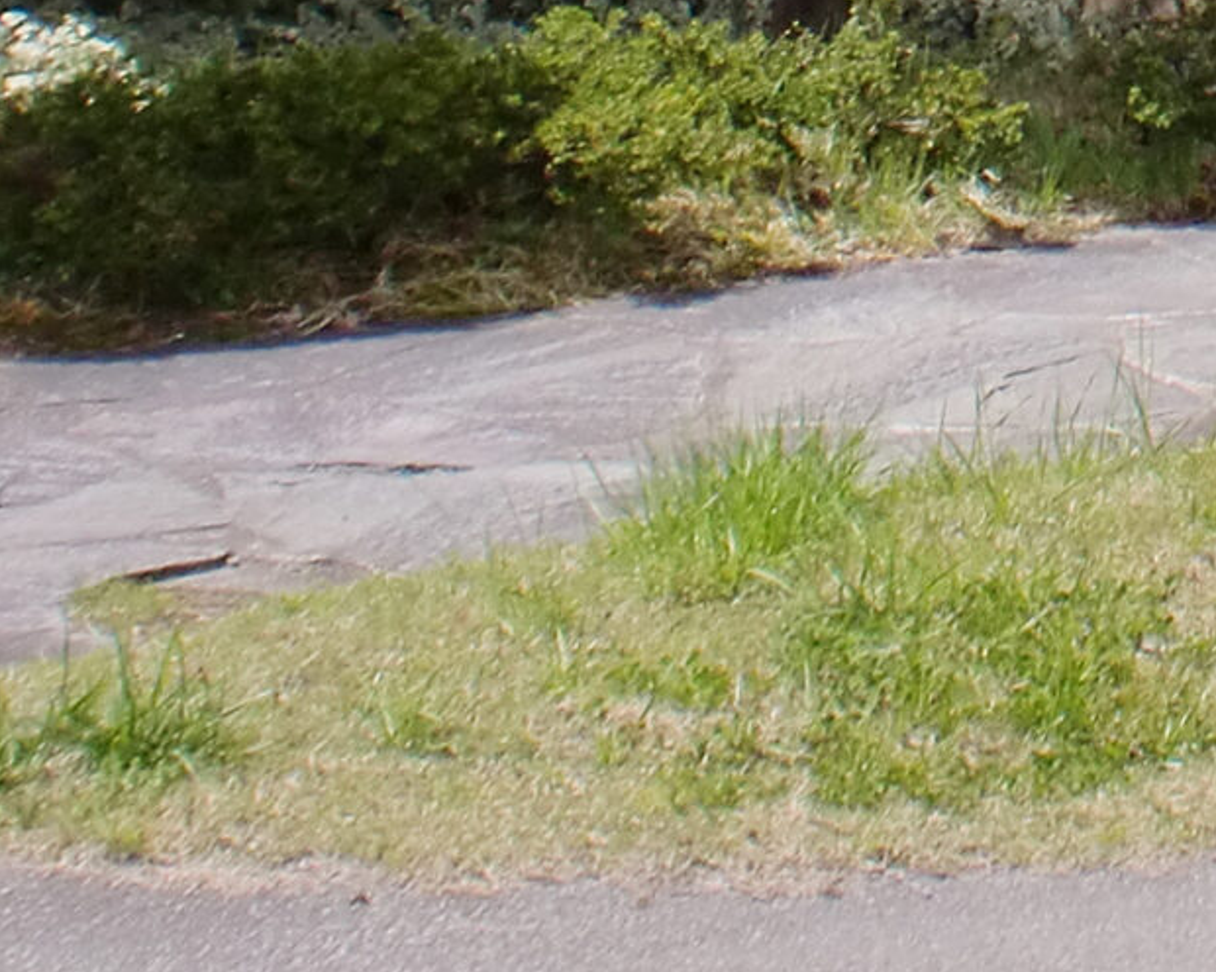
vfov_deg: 10.4
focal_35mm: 141
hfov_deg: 12.6
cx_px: 2114
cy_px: -684
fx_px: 5074
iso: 64
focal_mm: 6.3
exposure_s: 1/400
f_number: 5.6
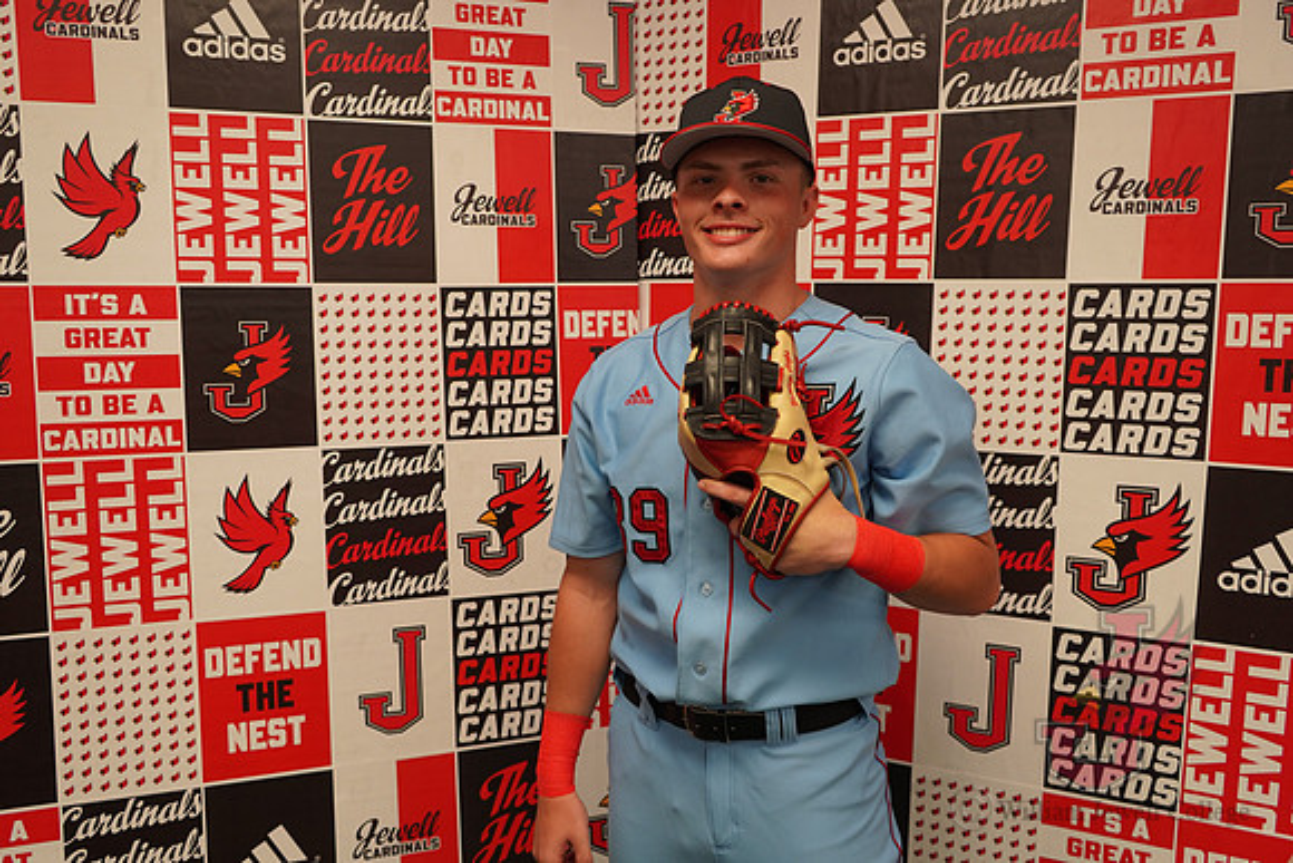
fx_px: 1042
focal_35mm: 29
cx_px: 646
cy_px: 432
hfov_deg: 63.6
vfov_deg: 45.0
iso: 800
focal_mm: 29
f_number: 4
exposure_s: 1/160
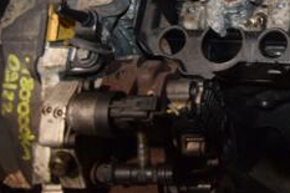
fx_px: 654
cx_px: 341
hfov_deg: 23.1
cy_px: -41
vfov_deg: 16.1
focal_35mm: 81
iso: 800
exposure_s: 1/60
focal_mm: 21
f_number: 5
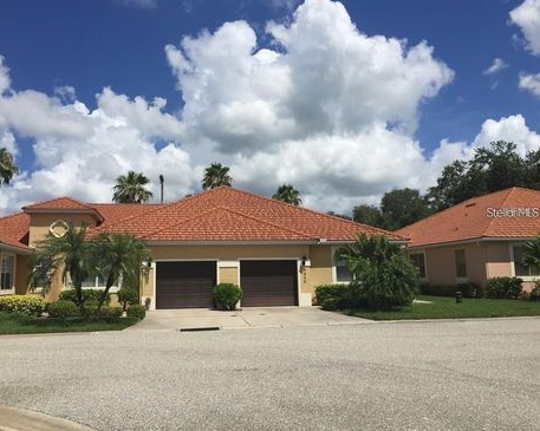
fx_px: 495
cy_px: 212
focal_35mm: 31
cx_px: 246
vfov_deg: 47.1
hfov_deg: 57.1
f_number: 2.2
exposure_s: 1/4405
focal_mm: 4.15
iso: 32
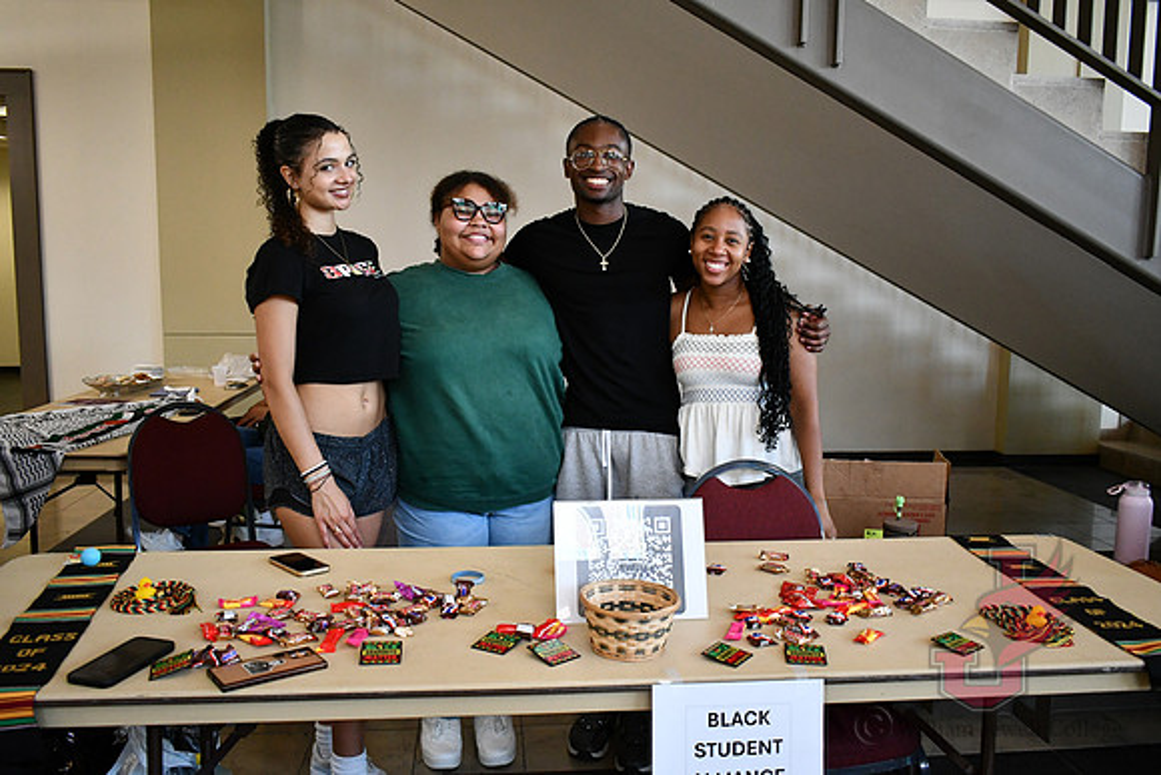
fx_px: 968
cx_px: 580
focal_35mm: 30
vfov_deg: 43.6
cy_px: 388
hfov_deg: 61.9
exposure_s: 1/125
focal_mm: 20
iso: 2200
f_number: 3.8
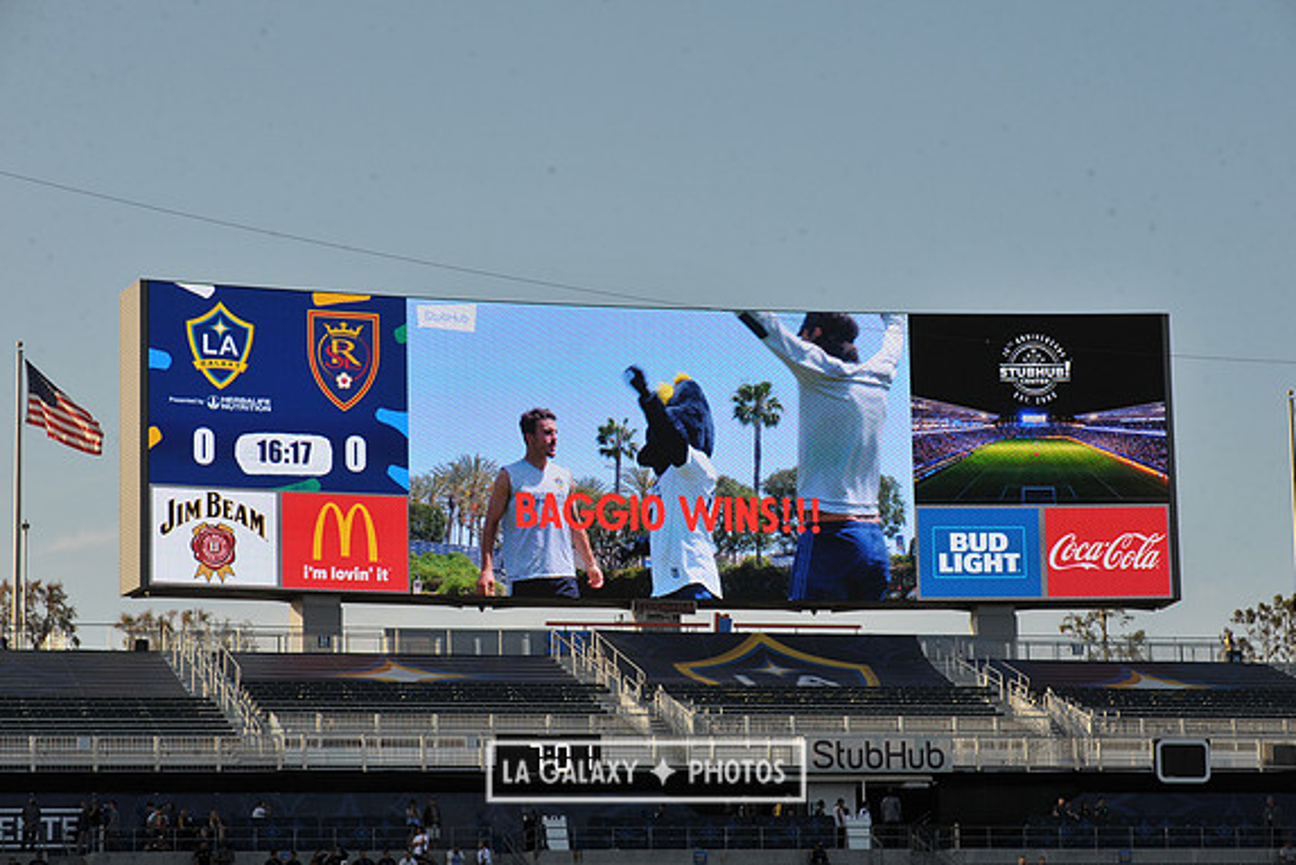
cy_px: 431
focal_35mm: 111
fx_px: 3997
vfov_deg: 12.3
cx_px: 646
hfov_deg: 18.4
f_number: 11
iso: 400
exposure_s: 1/500
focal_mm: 110
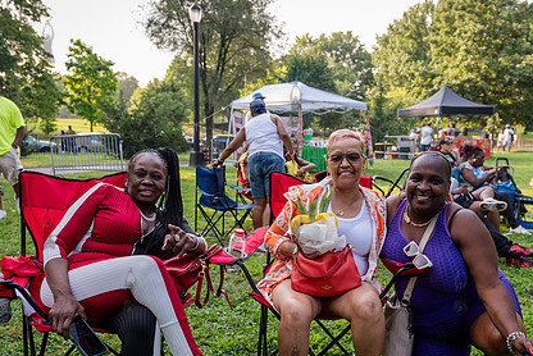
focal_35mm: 34
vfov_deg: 38.6
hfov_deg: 55.6
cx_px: 295
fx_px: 504
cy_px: 227
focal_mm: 24
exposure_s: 1/500
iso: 500
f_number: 3.5
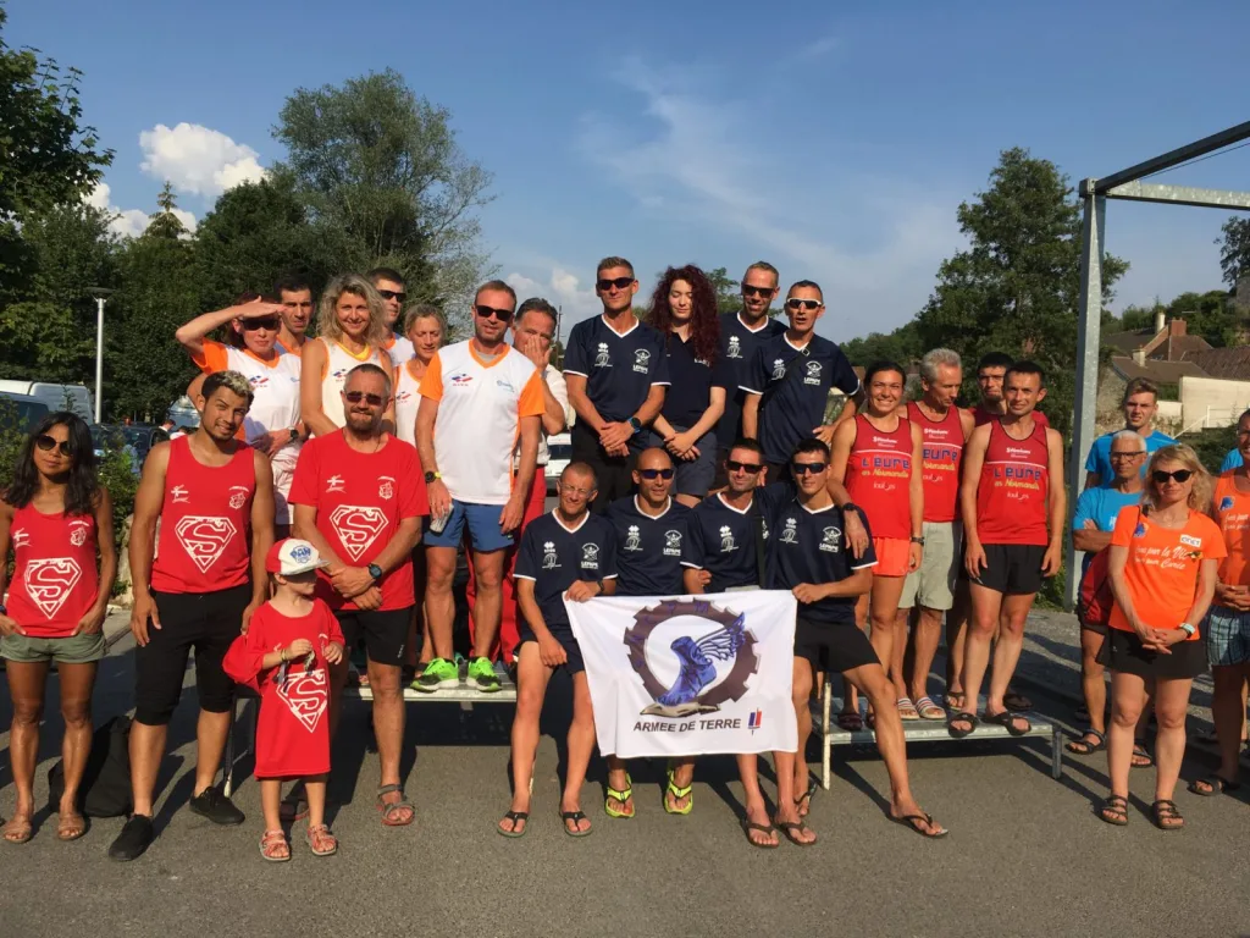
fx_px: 1047
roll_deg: -2.0
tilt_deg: -1.6
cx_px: 625
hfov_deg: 61.7
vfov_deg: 48.2
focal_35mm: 29
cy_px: 469
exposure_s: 1/1832
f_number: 2.2
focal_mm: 4.15
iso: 25
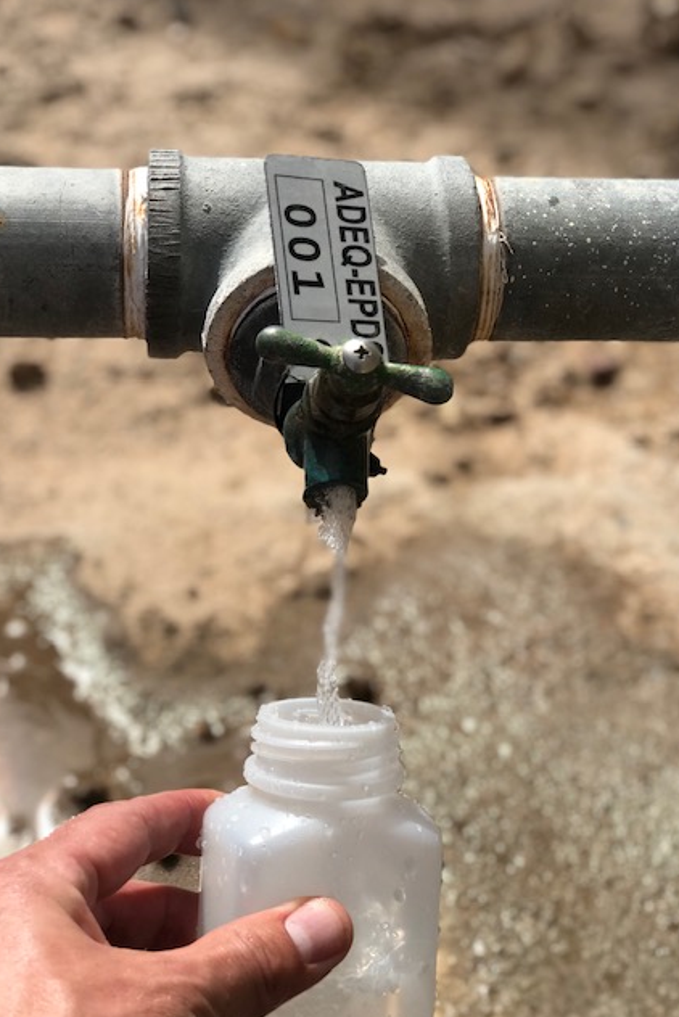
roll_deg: -0.6
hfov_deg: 22.6
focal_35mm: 60
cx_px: 368
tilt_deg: -42.2
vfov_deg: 33.4
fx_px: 1696
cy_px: 510
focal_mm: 6.6
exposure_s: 1/1212
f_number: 2.8
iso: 20
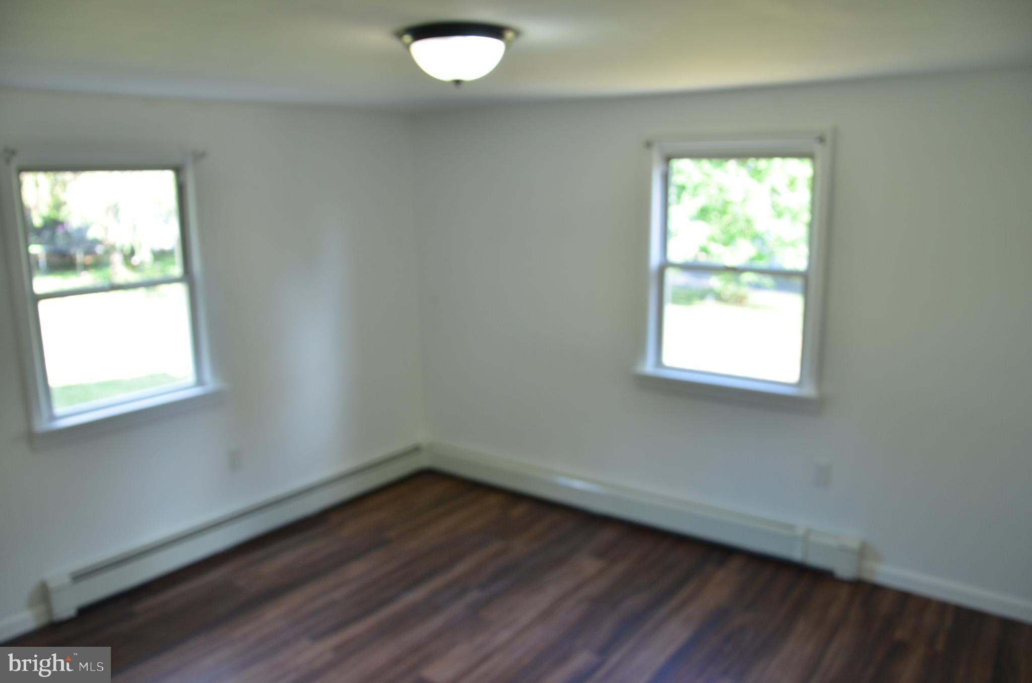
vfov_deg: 47.7
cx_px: 516
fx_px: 772
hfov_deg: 67.5
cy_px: 342
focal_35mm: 27
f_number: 4
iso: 400
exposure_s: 1/60
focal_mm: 18
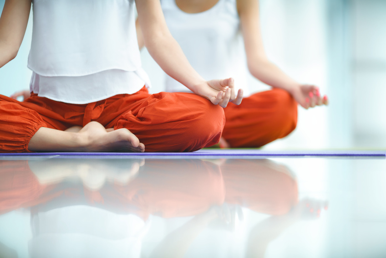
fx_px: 1448
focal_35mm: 135
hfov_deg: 15.2
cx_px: 193
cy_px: 129
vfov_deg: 10.2
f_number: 2
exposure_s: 1/160
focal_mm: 135
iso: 640
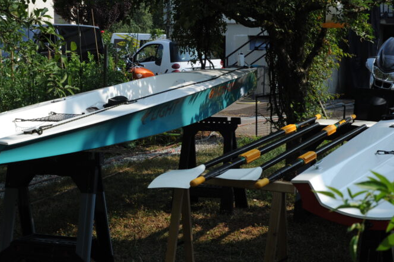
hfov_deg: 26.3
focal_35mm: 77
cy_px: 121
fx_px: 842
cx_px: 200
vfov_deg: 17.7
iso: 1000
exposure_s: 1/1000
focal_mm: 50
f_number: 13
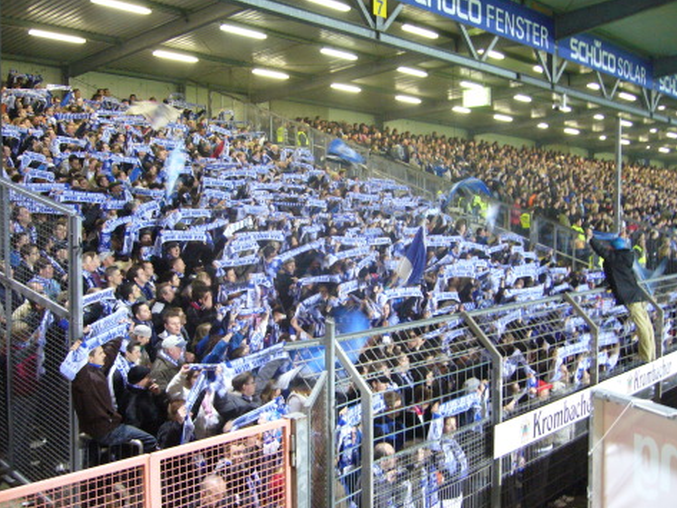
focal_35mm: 37
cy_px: 261
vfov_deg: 38.7
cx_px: 326
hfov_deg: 50.1
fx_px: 724
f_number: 2.8
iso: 200
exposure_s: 1/8
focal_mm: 5.8
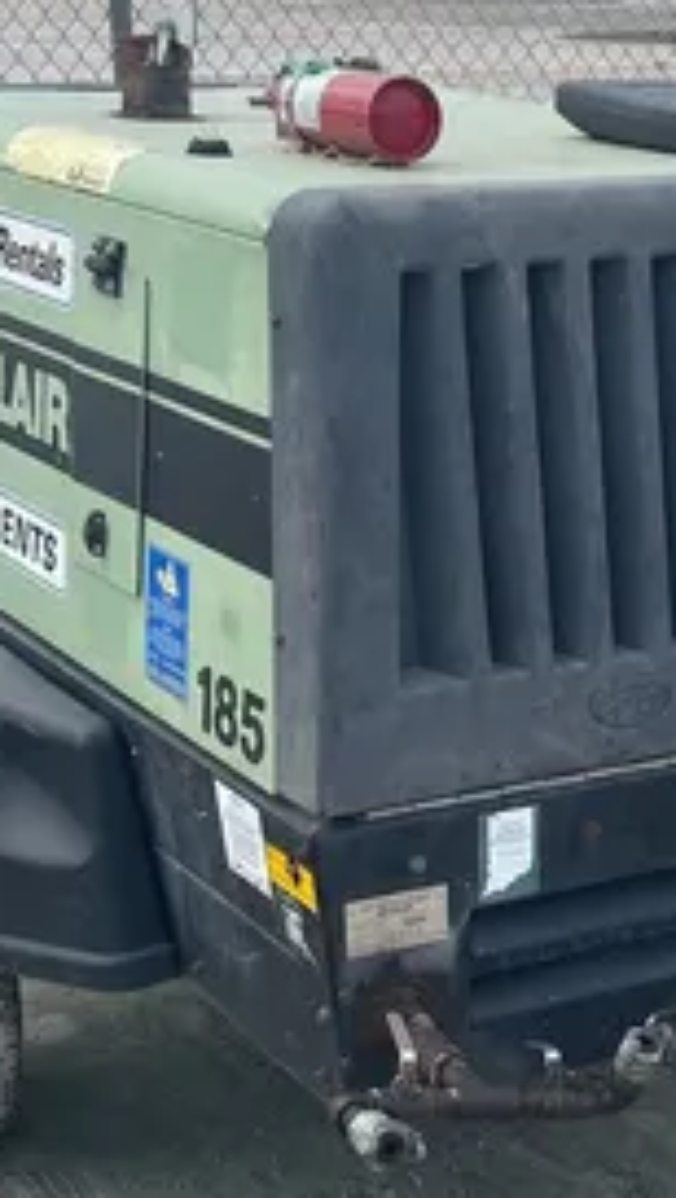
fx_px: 2417
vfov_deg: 27.5
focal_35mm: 76
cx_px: 702
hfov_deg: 15.6
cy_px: 867
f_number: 1.6
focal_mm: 4.2
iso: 32
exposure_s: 1/1247
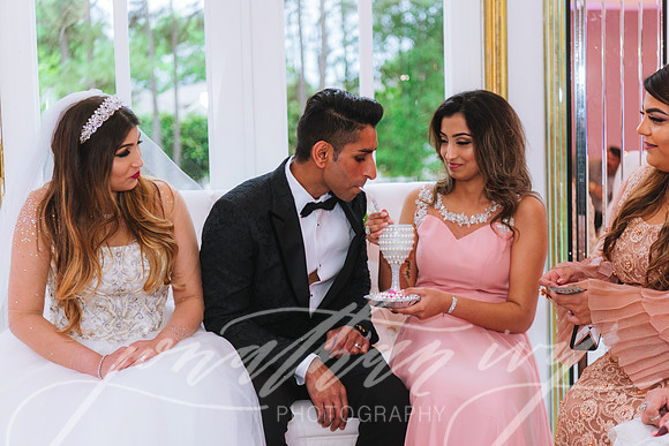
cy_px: 223
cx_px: 334
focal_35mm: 56
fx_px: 1041
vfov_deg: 24.2
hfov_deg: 35.6
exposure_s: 1/125
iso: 800
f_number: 2.8
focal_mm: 56
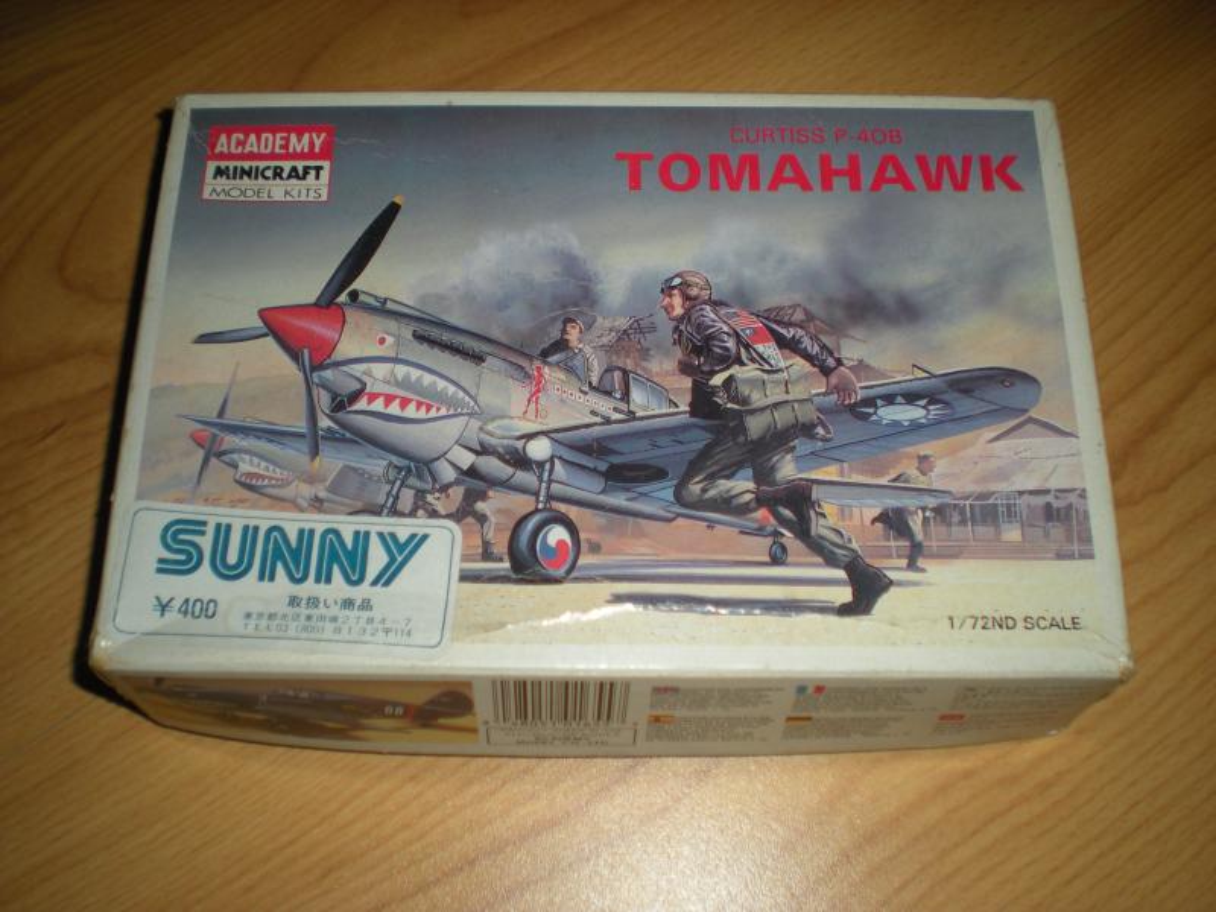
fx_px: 1335
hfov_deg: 49.0
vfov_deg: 37.7
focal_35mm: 38
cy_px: 456
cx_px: 608
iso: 64
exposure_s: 1/60
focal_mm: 6.3
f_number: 3.1
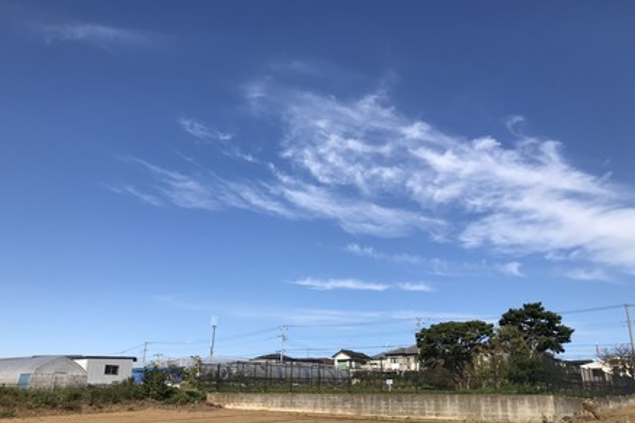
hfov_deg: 61.9
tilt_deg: +17.9
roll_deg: -1.2
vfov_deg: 43.5
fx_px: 529
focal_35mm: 30
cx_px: 324
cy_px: 235
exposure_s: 1/3546
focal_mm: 3.99
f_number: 1.8
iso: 20
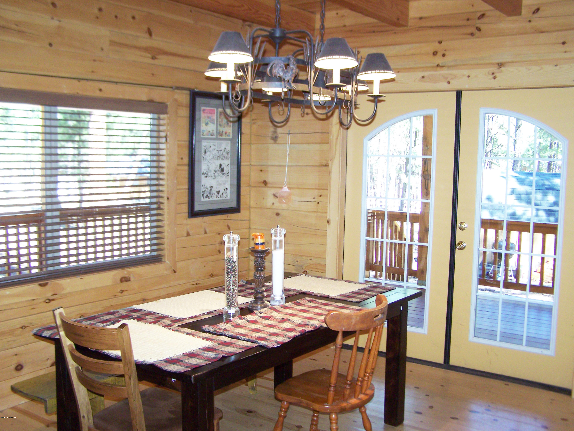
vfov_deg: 37.7
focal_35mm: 38
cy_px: 216
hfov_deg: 49.0
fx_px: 630
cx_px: 287
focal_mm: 6.3
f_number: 2.8
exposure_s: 1/60
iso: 160
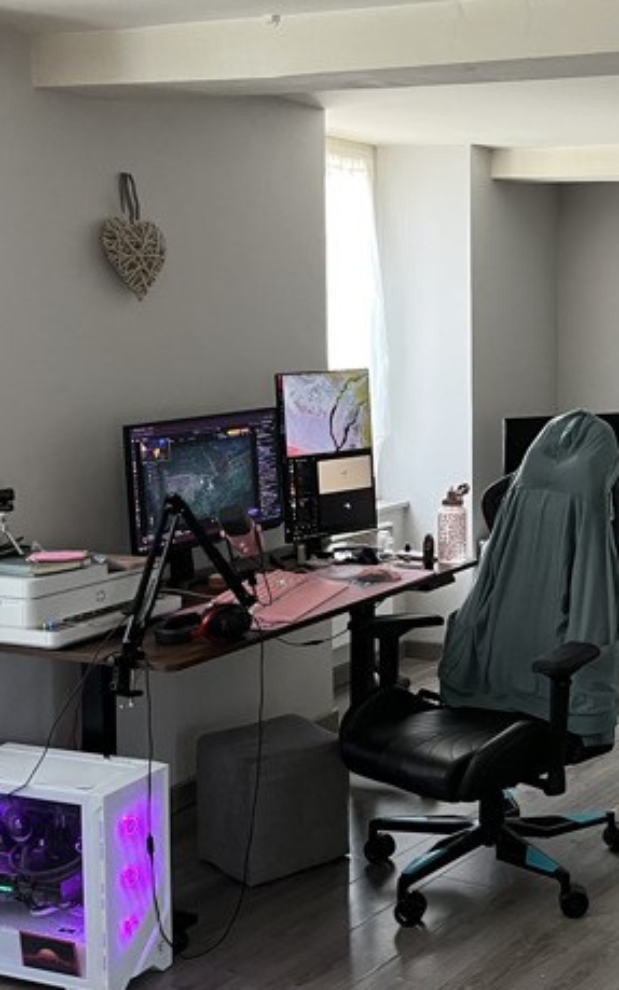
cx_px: 738
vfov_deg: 41.7
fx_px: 1295
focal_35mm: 48
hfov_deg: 24.4
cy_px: 427
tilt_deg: -5.1
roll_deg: -0.9
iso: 250
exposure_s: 1/60
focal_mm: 5.1
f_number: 1.6
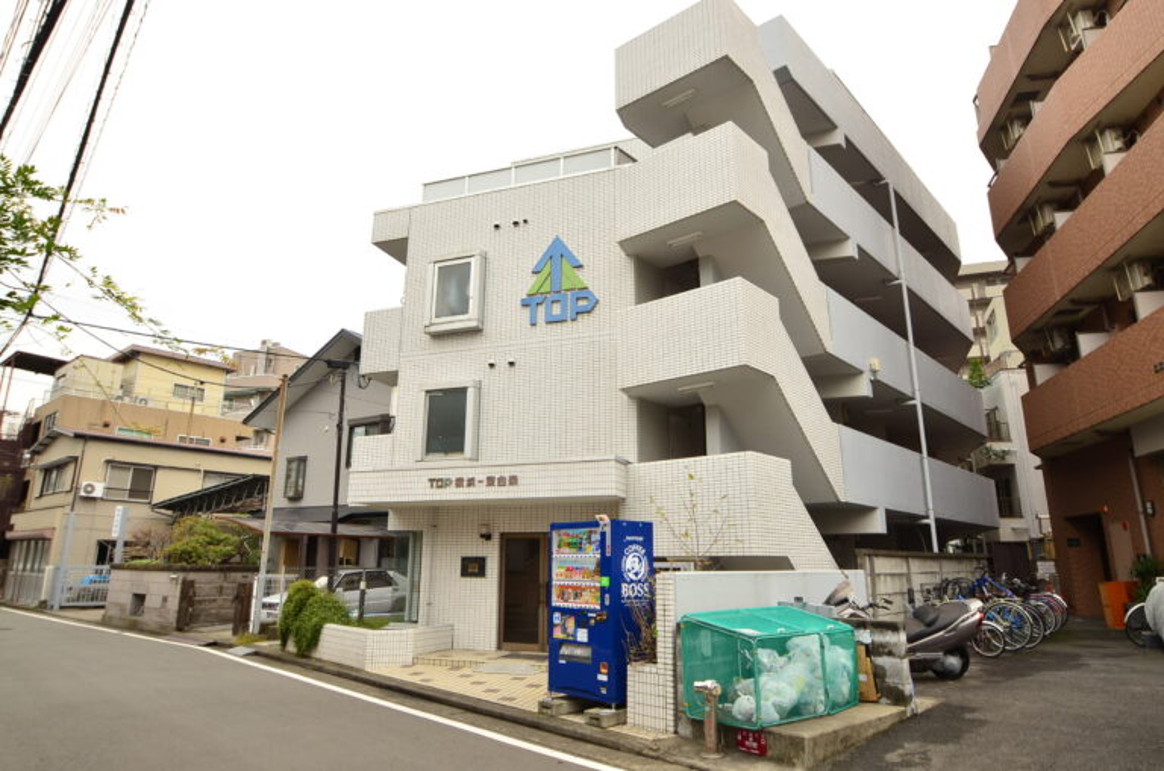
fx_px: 726
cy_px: 386
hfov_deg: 77.4
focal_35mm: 22
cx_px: 582
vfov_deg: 56.0
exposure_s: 1/200
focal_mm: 15
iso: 320
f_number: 7.1
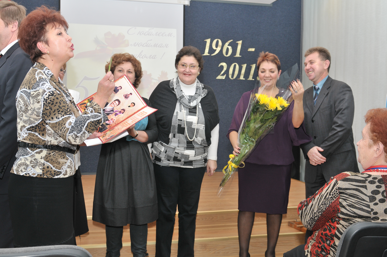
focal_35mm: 44
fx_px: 467
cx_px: 194
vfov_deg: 30.8
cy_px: 128
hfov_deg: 45.0
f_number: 4.5
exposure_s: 1/125
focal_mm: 29
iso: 320
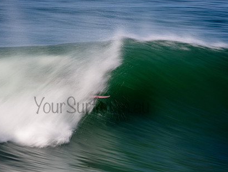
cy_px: 100
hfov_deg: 2.0
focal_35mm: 1010
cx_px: 91
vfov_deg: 1.5
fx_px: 6656
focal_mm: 500
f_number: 18
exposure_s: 1/20
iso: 100
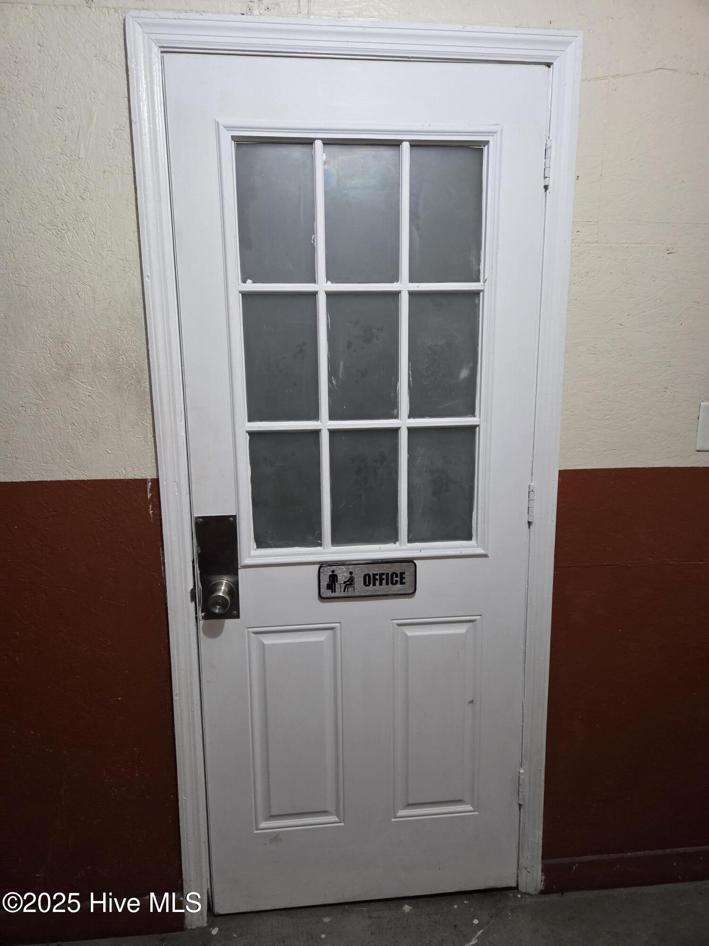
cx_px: 354
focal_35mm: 23
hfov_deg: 58.9
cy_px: 473
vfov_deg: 73.9
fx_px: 628
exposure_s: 1/120
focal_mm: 5.4
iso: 640
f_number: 1.8
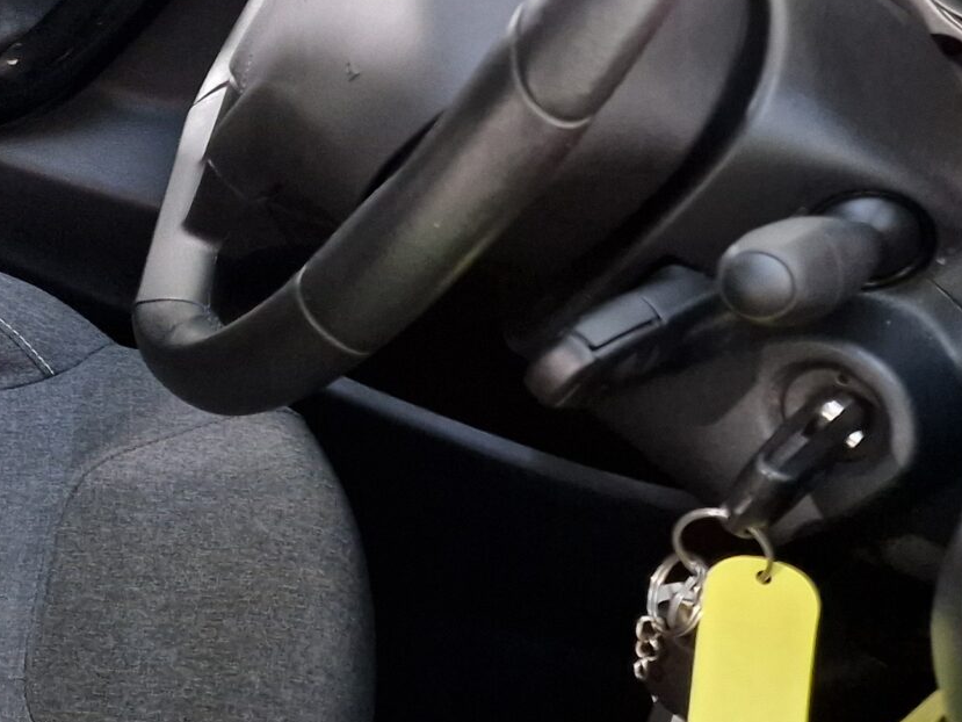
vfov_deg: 20.3
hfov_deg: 23.6
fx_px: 1973
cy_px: 80
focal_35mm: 71
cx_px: -346
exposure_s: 1/33
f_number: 1.8
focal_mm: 6.4
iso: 500
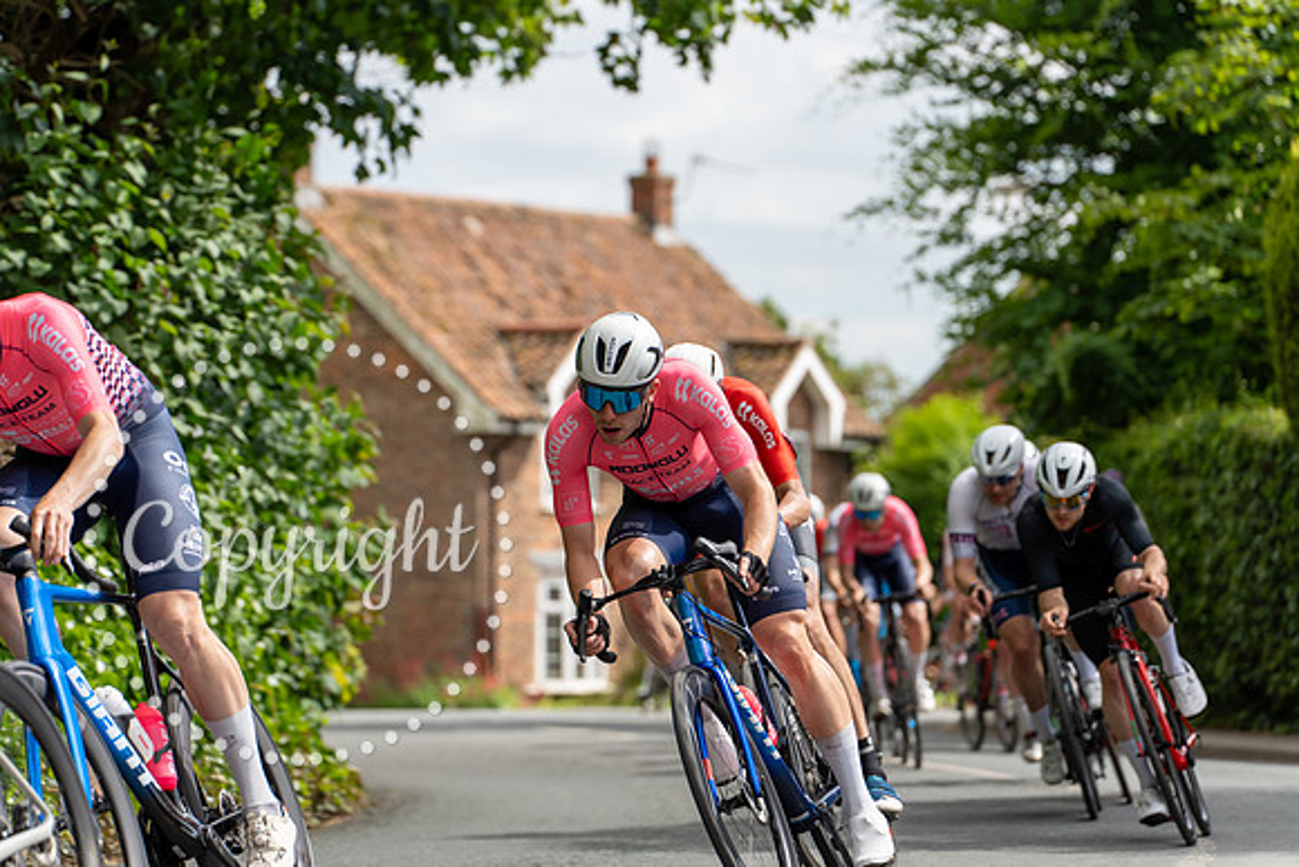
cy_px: 434
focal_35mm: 163
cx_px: 650
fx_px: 5883
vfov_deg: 8.4
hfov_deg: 12.6
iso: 100
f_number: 4
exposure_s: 1/640
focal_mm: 163
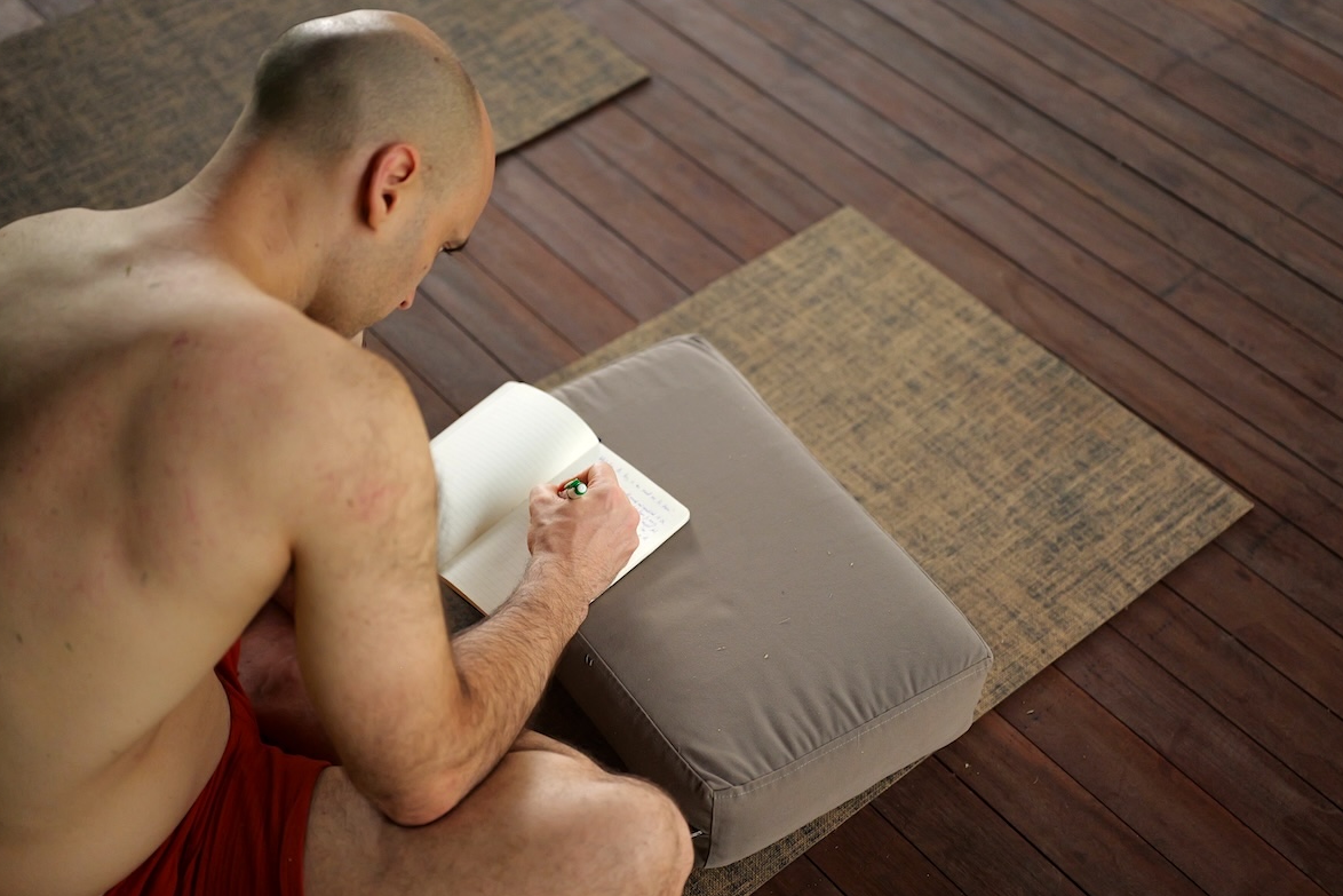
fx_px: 1716
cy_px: 442
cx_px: 672
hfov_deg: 42.7
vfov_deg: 29.3
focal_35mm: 46
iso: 4000
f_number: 1.8
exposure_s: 1/250
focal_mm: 45
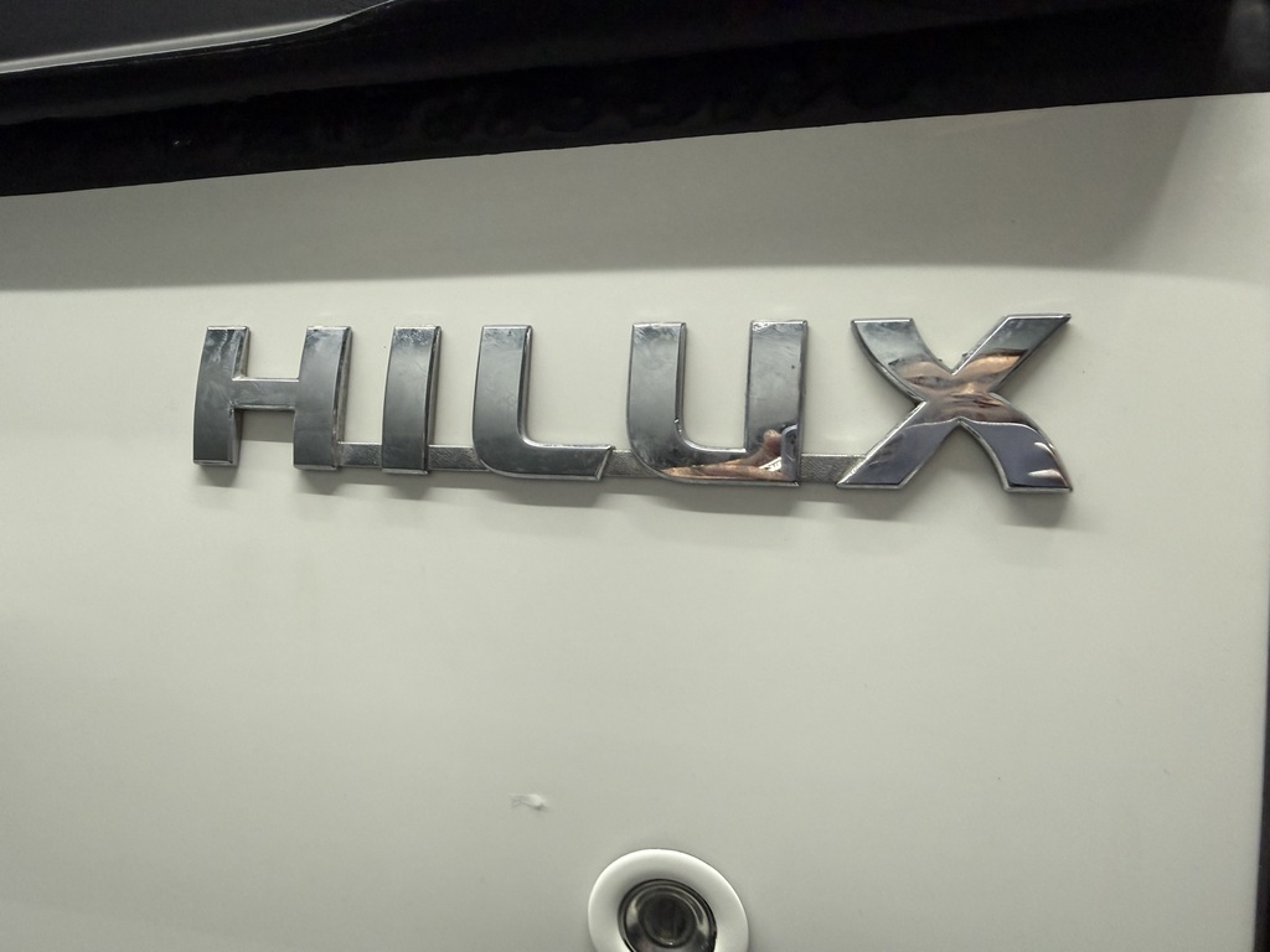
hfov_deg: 71.6
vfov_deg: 56.8
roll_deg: +0.6
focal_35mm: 24
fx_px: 881
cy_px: 476
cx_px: 635
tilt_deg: -7.1
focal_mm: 2.22
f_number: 2.2
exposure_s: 1/100
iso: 320
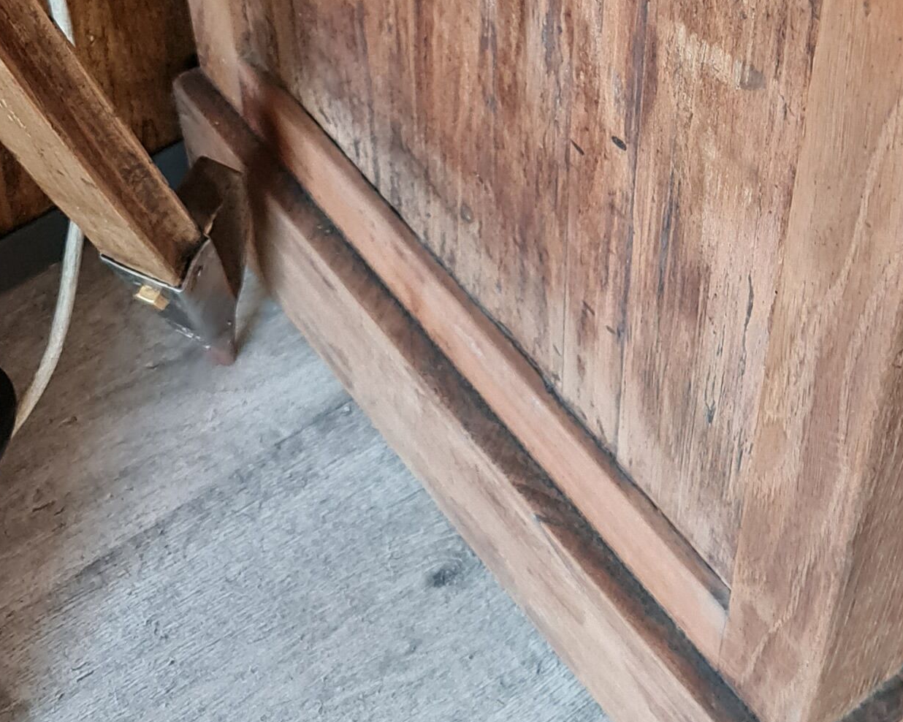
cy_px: -62
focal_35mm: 79
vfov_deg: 18.7
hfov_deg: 23.4
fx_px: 2111
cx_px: 852
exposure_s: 1/50
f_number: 1.8
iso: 640
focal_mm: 7
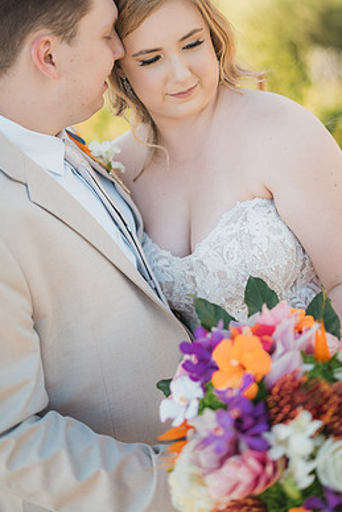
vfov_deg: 34.4
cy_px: 223
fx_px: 826
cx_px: 173
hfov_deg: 23.4
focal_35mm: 58
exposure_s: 1/1600
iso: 125
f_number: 1.4
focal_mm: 50
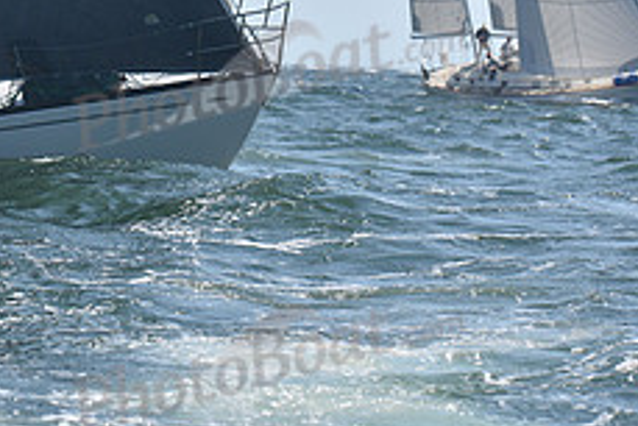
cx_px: -70
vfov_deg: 4.9
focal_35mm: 279
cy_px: -26
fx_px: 4947
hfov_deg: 7.3
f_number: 5
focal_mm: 110
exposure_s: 1/1000
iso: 250
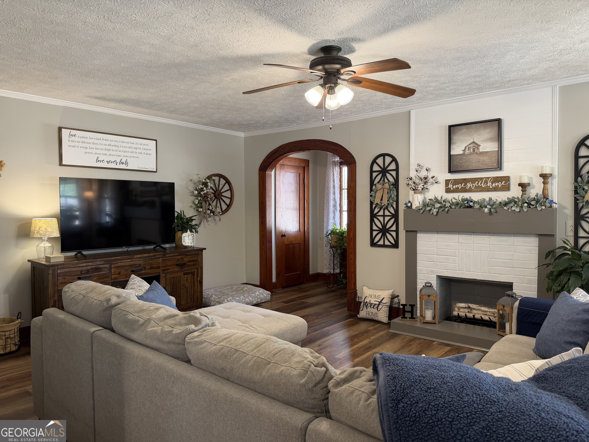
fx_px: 408
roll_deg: +0.3
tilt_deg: -1.2
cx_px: 294
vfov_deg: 56.8
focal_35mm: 24
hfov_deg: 71.6
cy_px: 221
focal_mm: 6.76
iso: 100
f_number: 1.78
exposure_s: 1/60
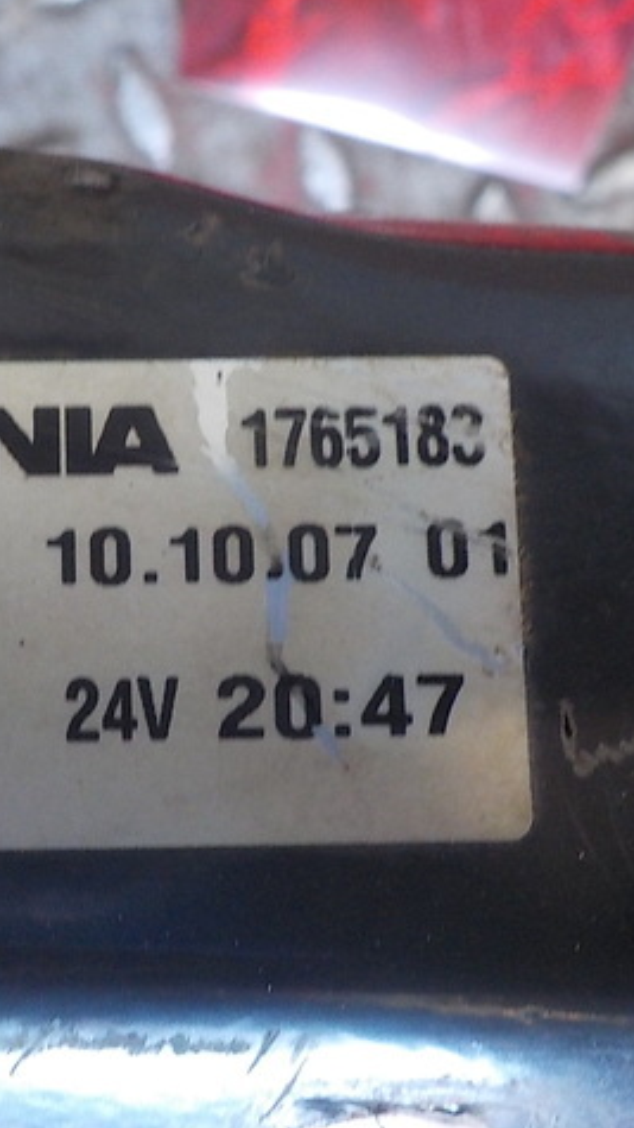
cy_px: 565
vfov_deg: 46.4
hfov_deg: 26.4
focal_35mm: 44
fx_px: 1316
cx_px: 102
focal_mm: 4.1
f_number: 3.3
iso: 400
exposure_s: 1/30
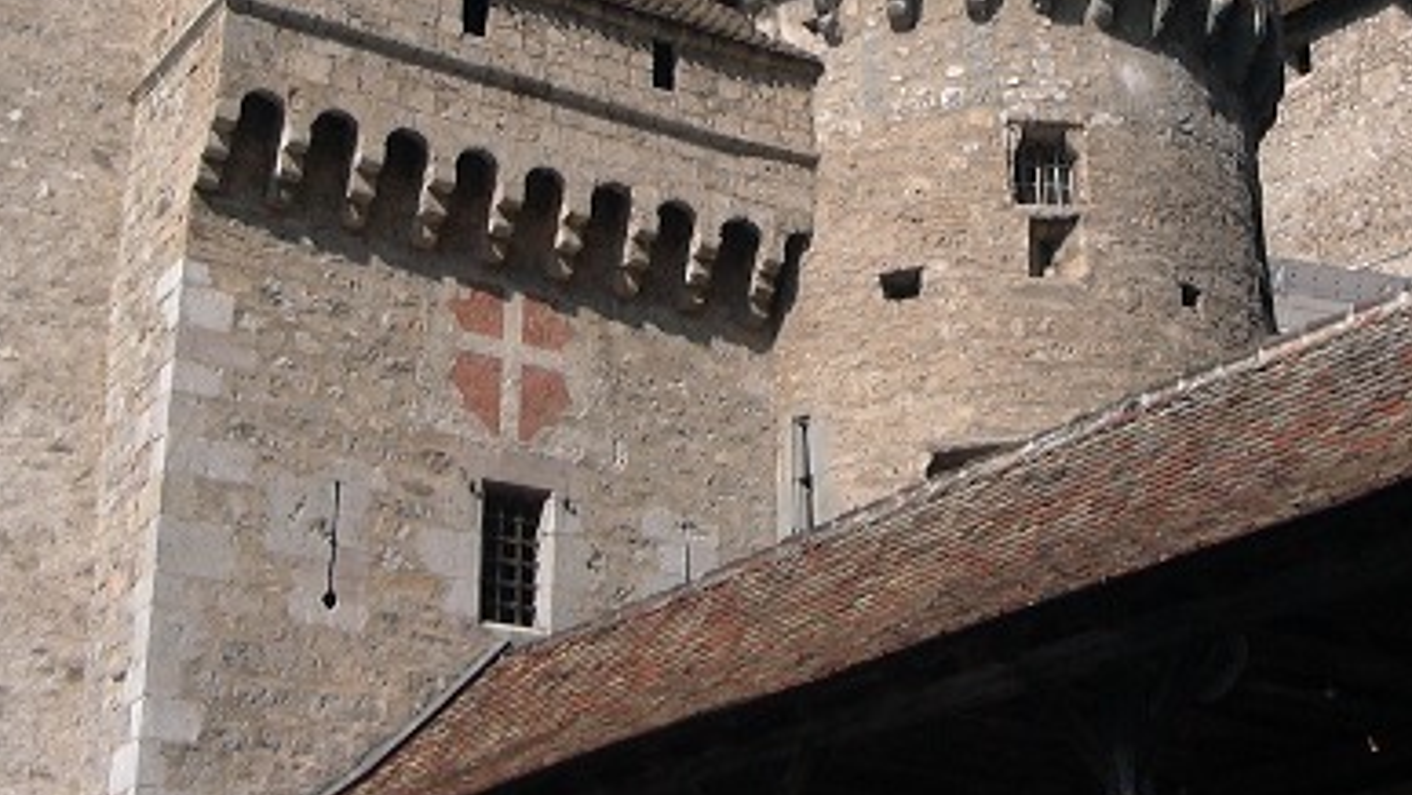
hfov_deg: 32.8
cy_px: 66
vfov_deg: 18.5
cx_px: 825
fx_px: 2397
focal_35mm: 64
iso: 100
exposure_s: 1/255
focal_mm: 5.4
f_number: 8
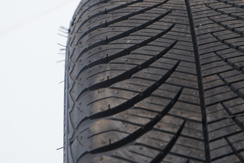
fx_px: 962
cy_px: 65
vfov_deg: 9.7
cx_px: 188
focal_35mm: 142
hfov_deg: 14.4
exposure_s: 1/100
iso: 250
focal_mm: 70
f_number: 7.1
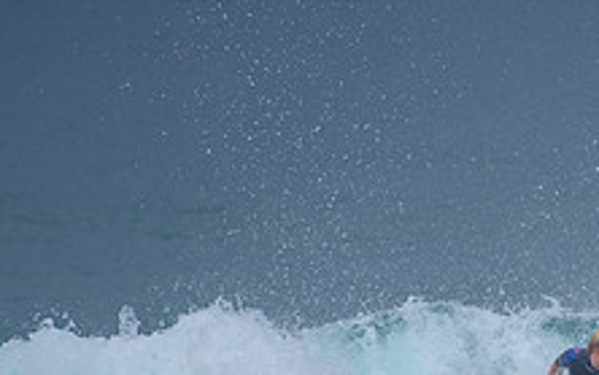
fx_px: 21723
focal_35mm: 1330
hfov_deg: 1.6
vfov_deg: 1.0
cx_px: 588
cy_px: 430
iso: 180
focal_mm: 500
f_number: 5.6
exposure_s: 1/2000
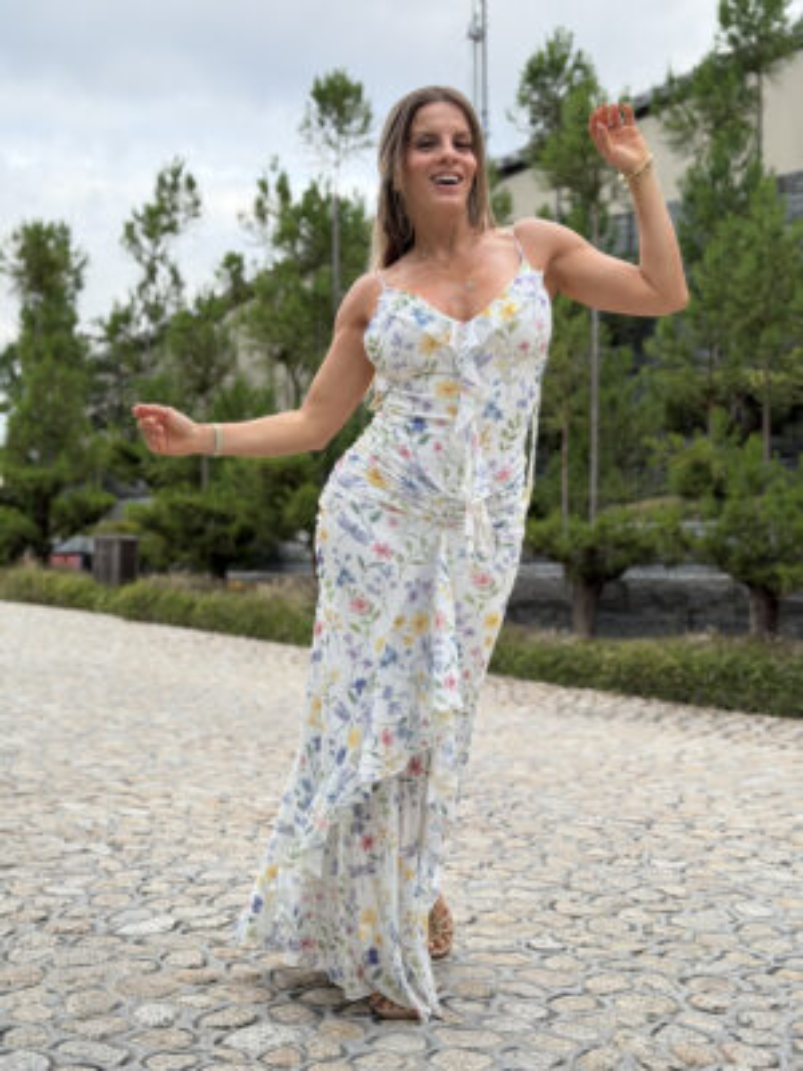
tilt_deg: +2.6
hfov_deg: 30.3
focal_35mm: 48
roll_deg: -0.7
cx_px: 402
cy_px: 536
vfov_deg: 39.7
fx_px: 1485
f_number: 1.78
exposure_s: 1/186
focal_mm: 6.76
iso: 100
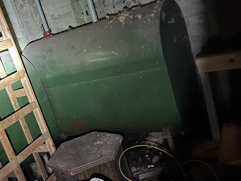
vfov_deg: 33.4
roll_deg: +19.0
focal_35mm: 43
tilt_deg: -15.1
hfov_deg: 42.7
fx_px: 299
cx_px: 66
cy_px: 116
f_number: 1.78
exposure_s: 1/15
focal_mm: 6.76
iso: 1000
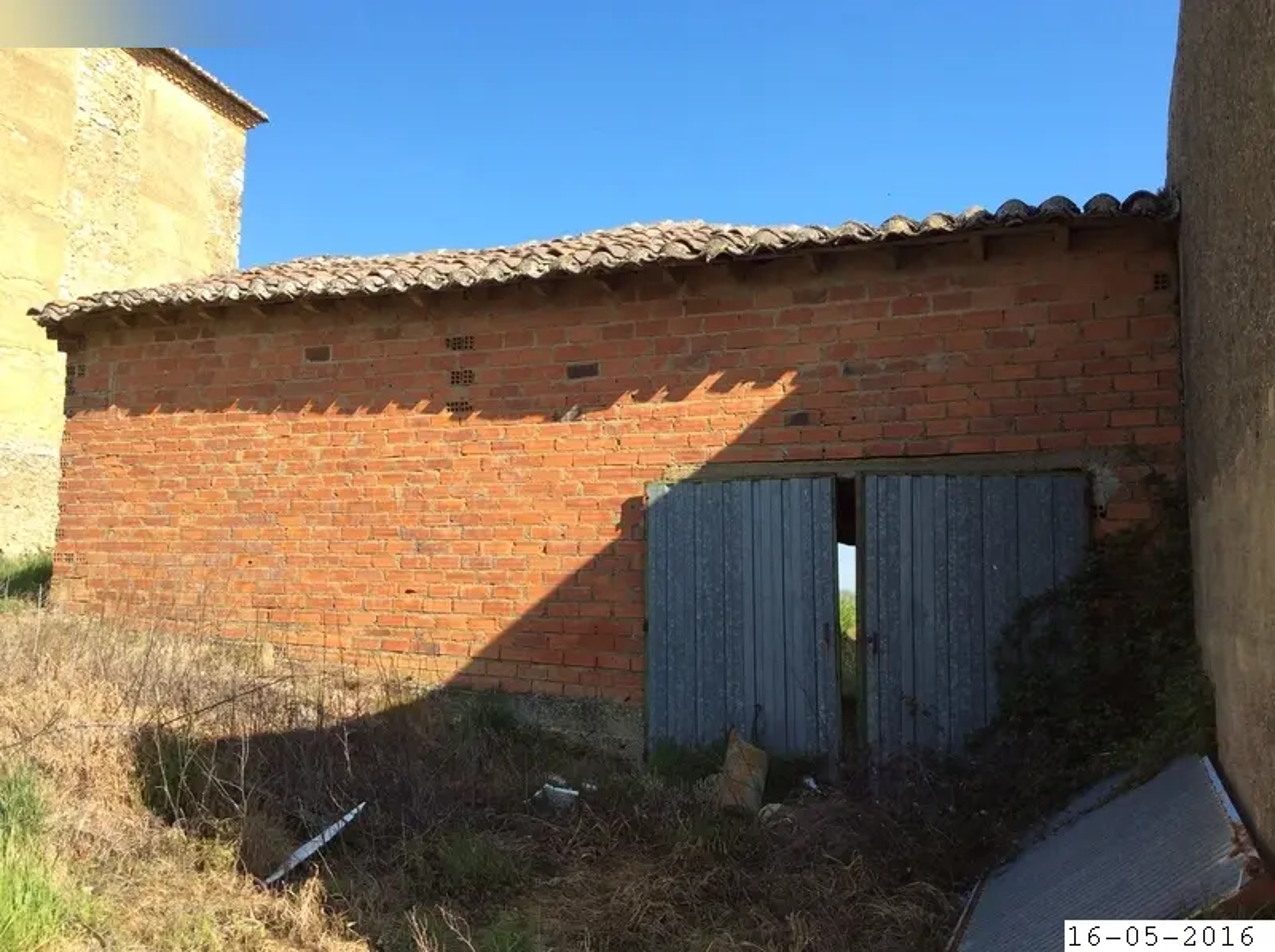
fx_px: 1213
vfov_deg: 42.8
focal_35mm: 33
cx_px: 638
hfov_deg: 55.4
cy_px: 476
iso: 32
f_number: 2.4
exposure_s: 1/596
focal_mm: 3.3
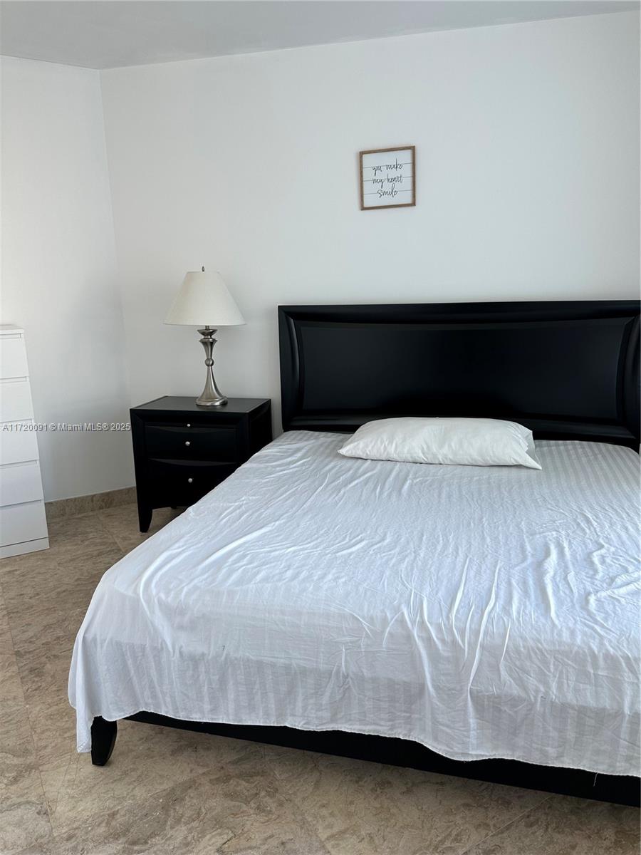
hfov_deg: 56.8
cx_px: 320
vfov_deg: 71.6
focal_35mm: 24
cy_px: 428
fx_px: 593
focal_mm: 6.86
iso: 64
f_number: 1.78
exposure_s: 1/132
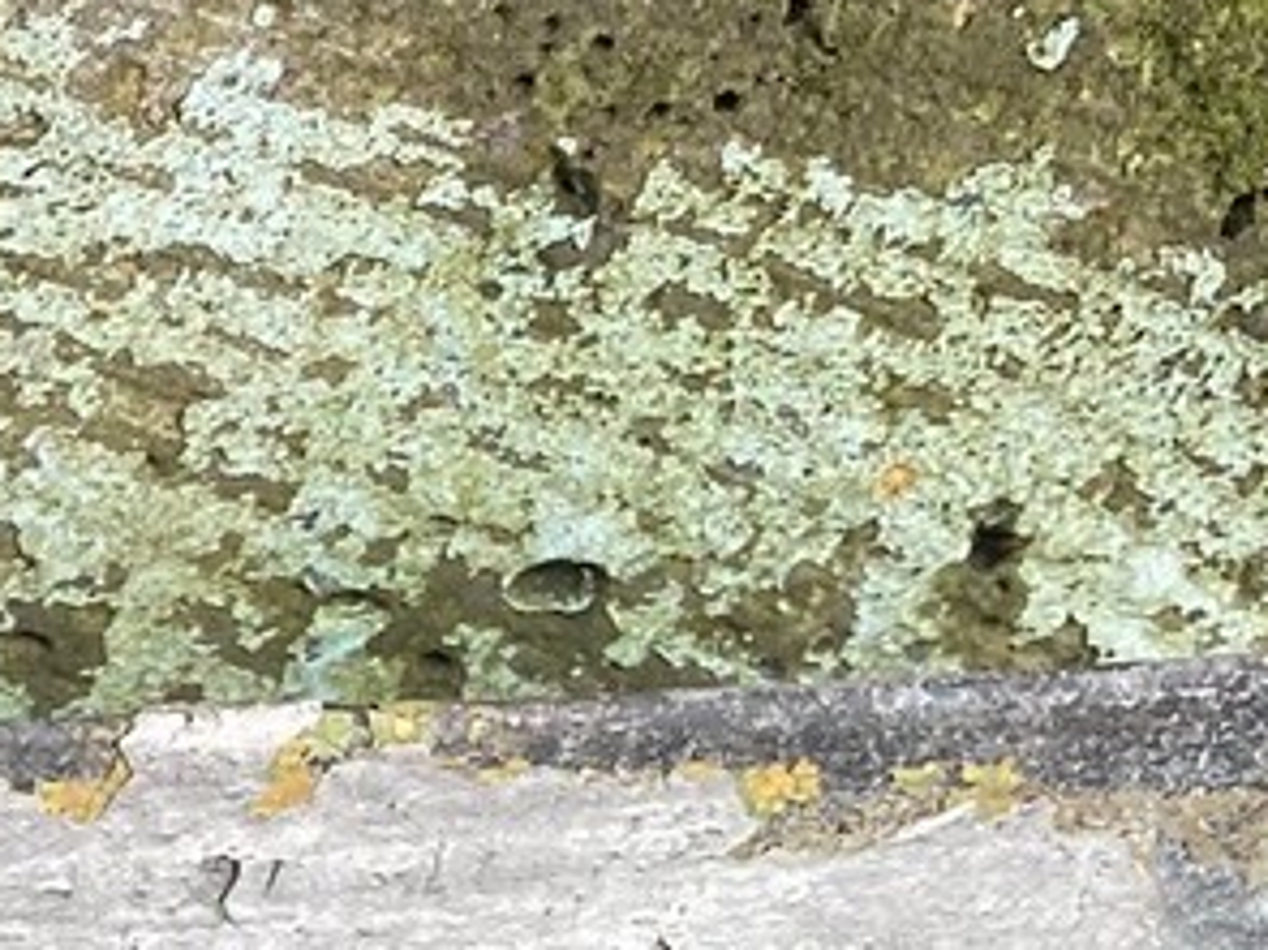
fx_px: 4650
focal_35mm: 127
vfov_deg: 10.8
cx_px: -1616
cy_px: 1771
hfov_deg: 12.6
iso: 80
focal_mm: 4.25
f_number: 1.8
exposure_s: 1/121
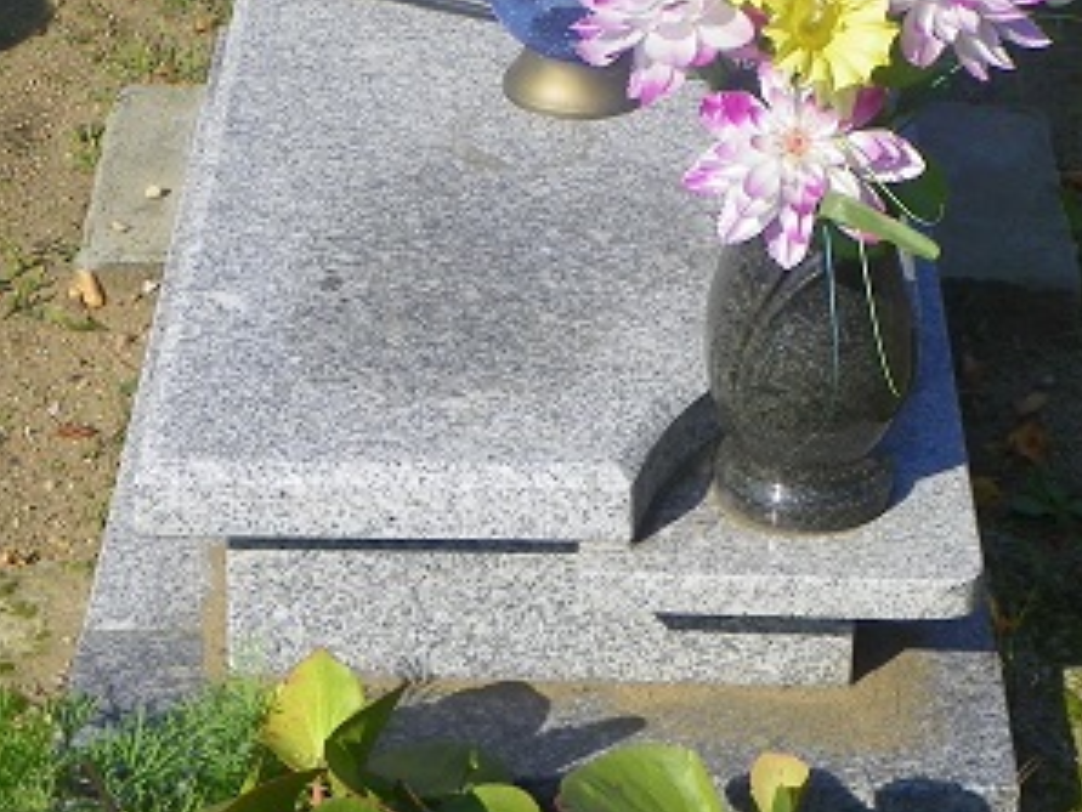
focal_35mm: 125
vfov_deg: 11.8
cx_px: 619
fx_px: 3909
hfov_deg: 15.8
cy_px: 15
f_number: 5
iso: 64
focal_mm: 10.3
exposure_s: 1/250
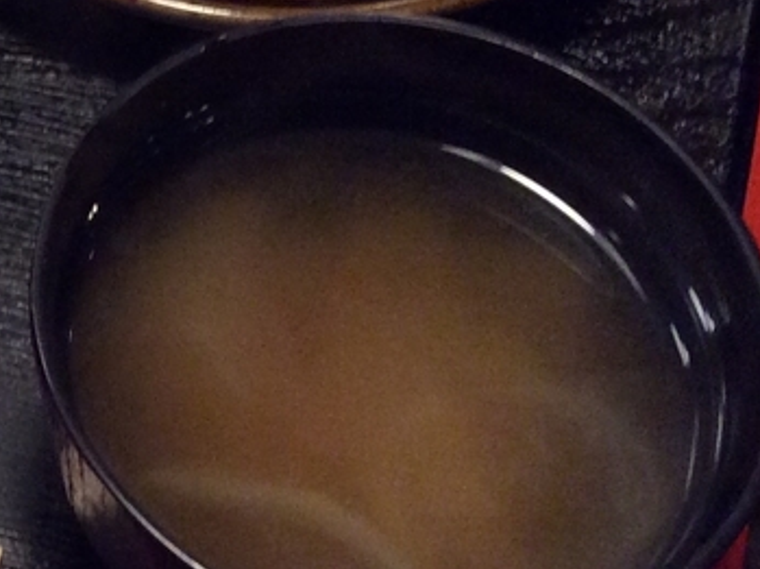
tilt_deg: -54.6
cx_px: -338
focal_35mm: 110
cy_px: -20
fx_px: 2413
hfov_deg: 16.5
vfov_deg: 13.2
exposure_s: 1/24
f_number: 2.4
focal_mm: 3.3
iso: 200
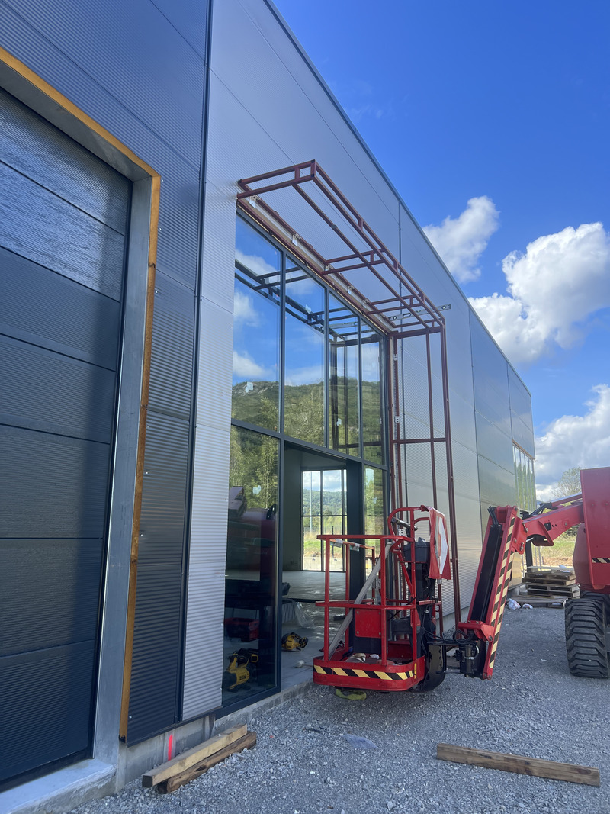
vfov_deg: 67.3
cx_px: 305
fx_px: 611
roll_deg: +2.1
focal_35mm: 26
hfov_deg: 53.1
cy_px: 407
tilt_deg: +12.6
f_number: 1.5
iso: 50
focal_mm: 5.7
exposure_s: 1/1395
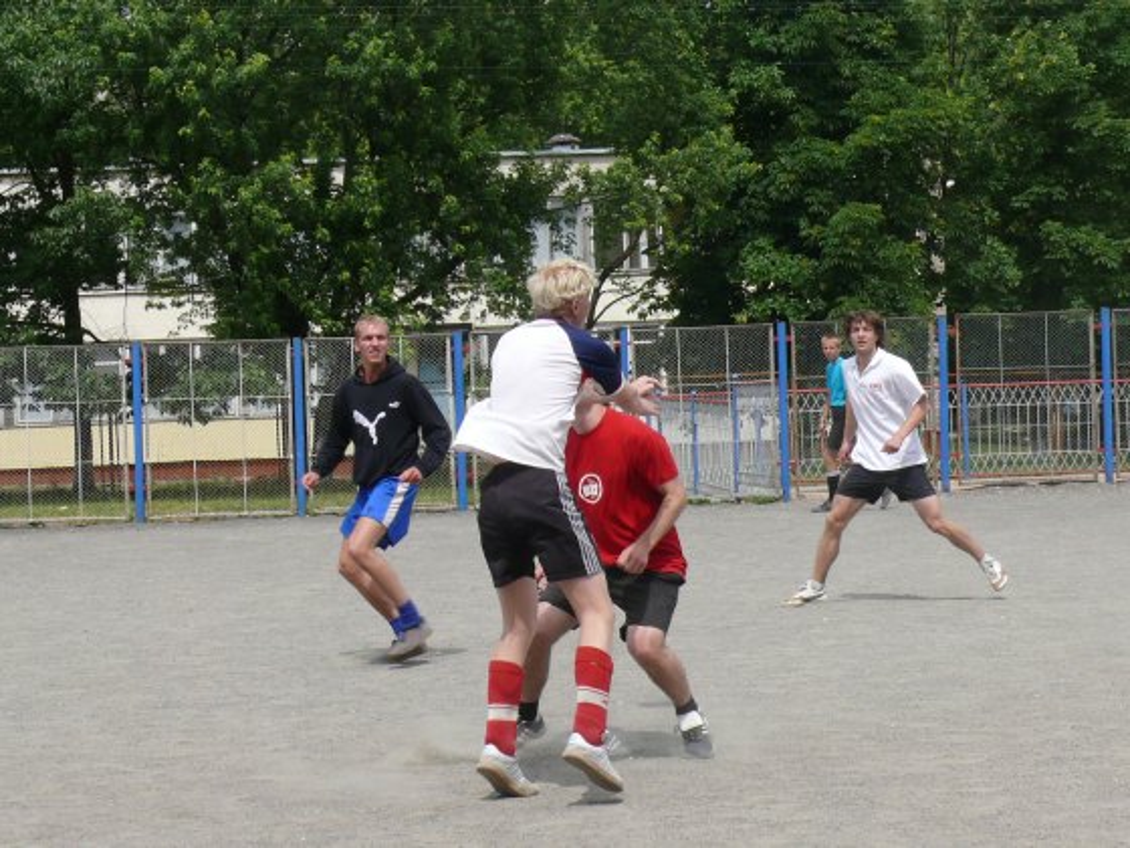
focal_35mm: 97
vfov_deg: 15.2
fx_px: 3166
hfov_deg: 20.2
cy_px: 424
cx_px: 565
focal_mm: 13
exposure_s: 1/500
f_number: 5.6
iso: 100
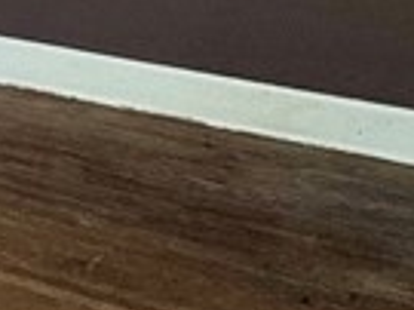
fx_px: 1267
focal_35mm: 106
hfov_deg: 14.2
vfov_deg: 13.6
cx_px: -509
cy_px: -37
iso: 200
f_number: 2.2
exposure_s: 1/99
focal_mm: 2.22
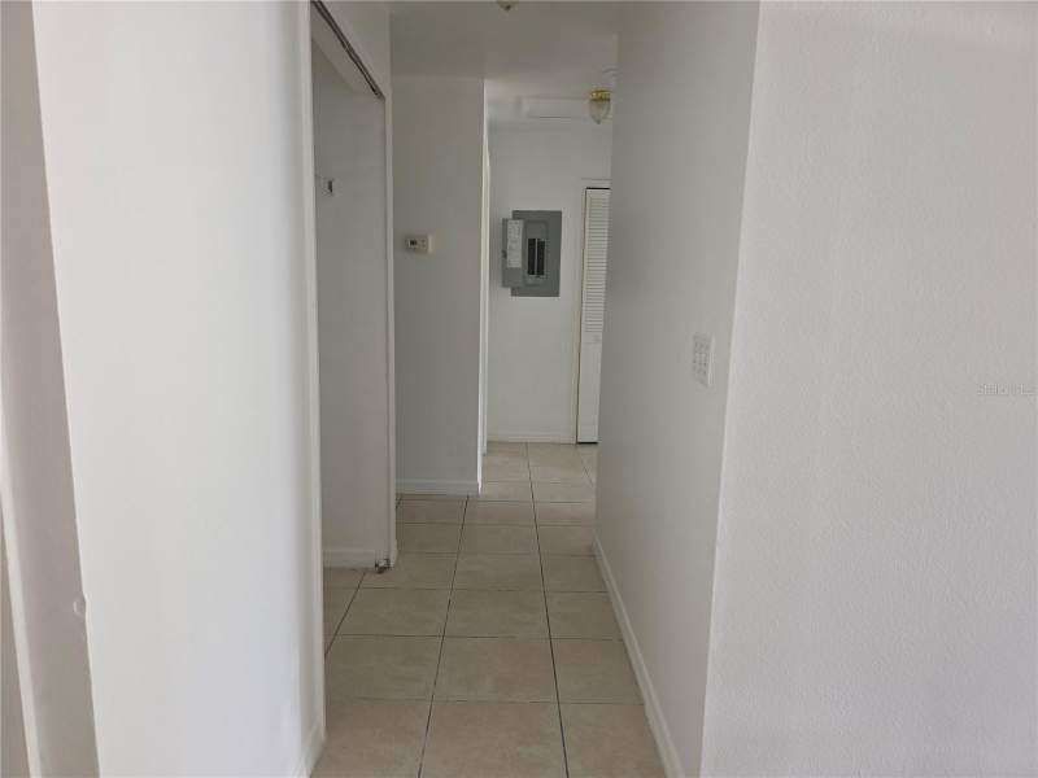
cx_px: 519
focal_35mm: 23
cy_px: 389
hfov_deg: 73.9
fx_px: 690
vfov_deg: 58.9
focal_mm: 6.3
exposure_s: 1/60
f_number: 1.7
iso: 32
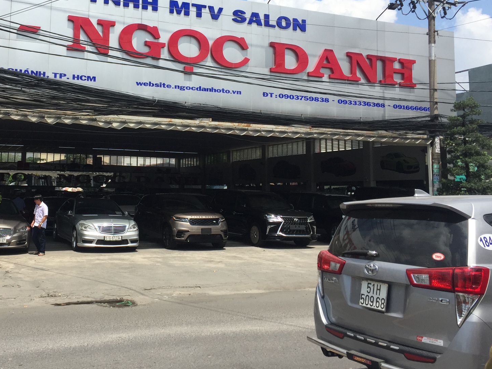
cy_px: 118
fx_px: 569
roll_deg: -1.5
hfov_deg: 46.0
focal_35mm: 40
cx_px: 162
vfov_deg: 35.6
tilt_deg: +8.2
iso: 32
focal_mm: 4.15
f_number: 2.2
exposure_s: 1/2198
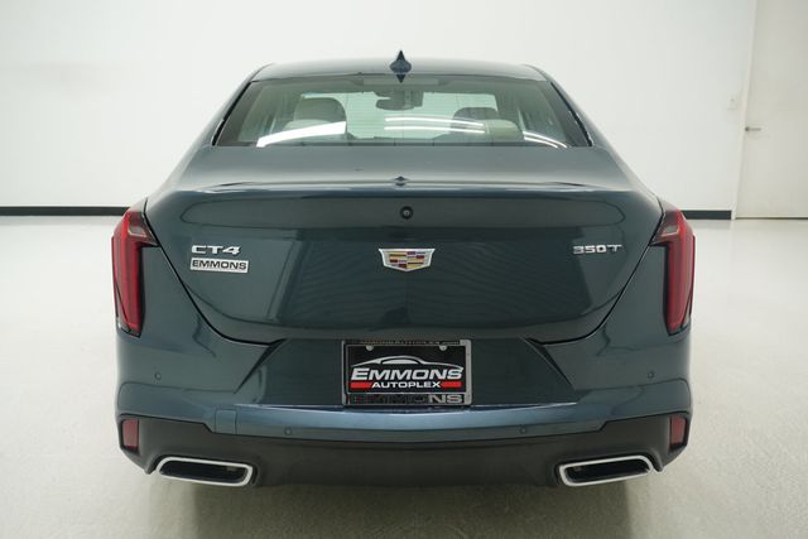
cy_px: 270
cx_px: 404
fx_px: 763
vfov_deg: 38.9
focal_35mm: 34
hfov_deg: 55.8
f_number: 5.6
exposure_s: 1/200
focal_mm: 23
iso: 800
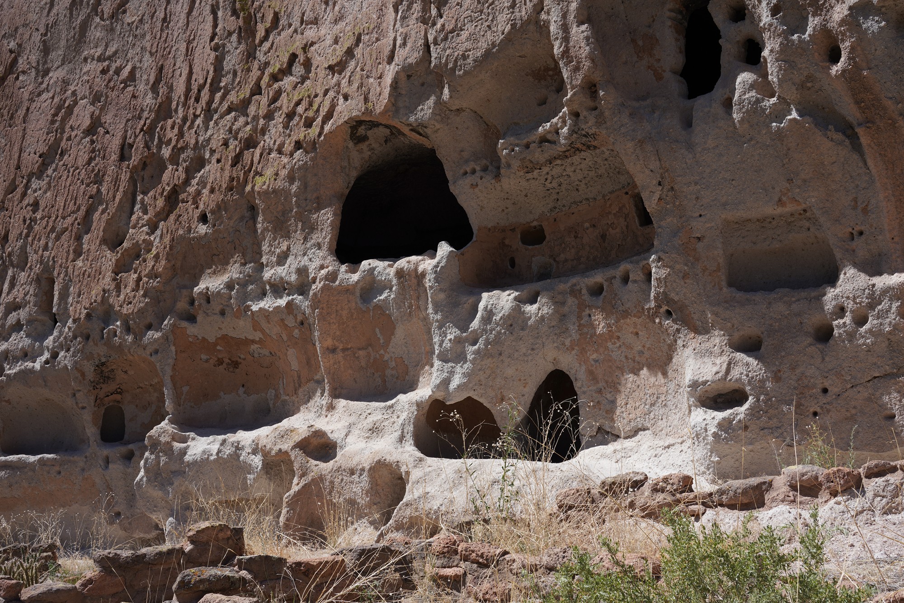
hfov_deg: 51.9
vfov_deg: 36.0
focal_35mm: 37
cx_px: 452
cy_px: 302
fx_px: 929
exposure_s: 1/125
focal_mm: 37
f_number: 13
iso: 100
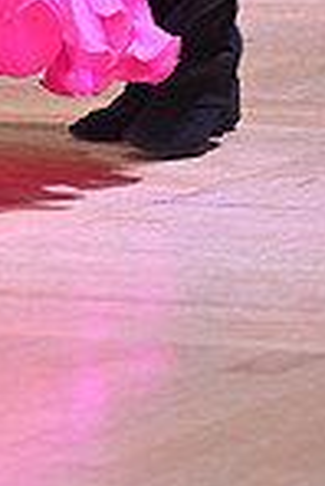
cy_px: -391
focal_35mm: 439
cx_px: -133
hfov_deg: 3.1
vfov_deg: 4.6
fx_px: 5930
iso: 2000
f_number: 4
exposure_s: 1/250
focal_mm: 112
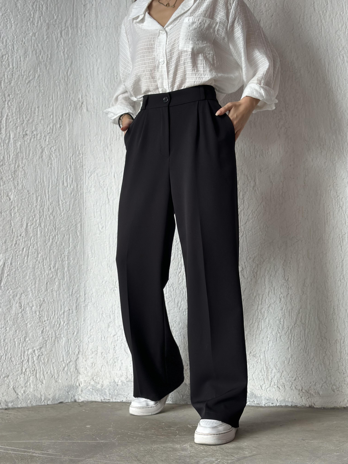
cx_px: 174
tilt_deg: +4.5
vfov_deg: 39.7
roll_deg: +0.3
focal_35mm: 48
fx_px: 643
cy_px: 232
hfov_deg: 30.3
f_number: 1.78
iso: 80
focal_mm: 6.86
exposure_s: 1/121
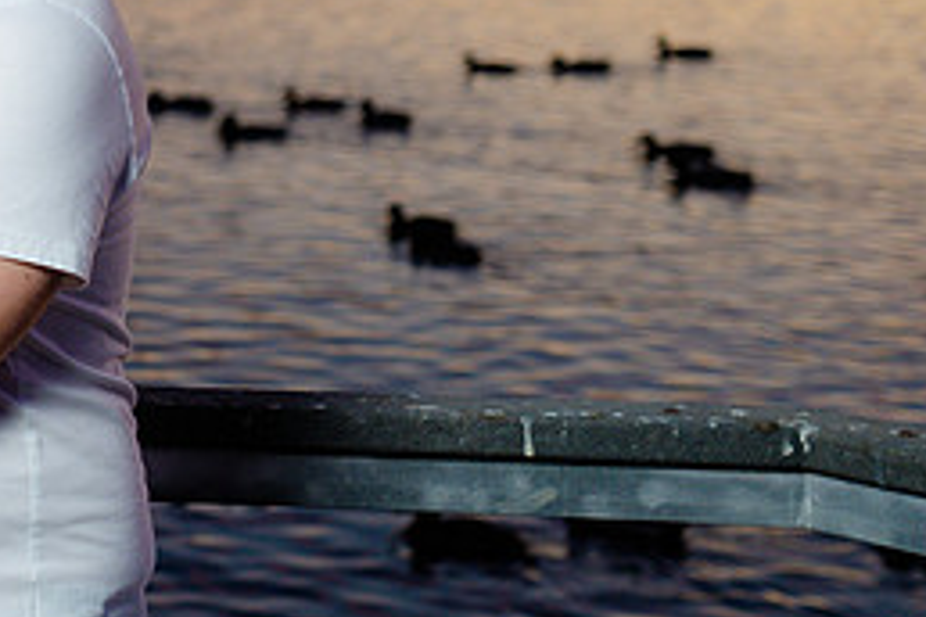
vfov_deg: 10.8
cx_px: 54
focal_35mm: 126
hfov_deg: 16.0
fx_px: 3241
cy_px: -16
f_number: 4
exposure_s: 1/200
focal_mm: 56
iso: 640
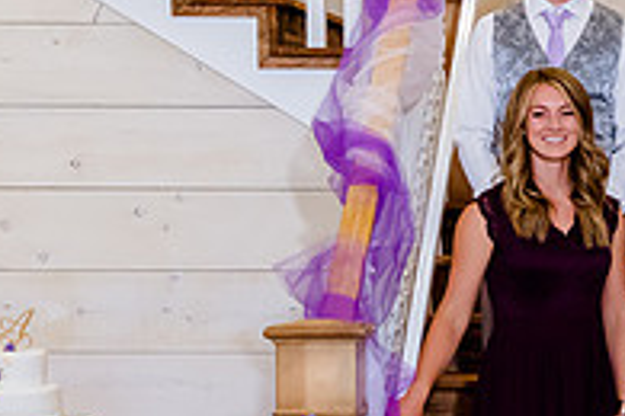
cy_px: 376
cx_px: 780
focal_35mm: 157
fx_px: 2725
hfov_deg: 12.7
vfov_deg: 8.7
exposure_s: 1/200
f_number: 6.3
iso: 2500
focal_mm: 40
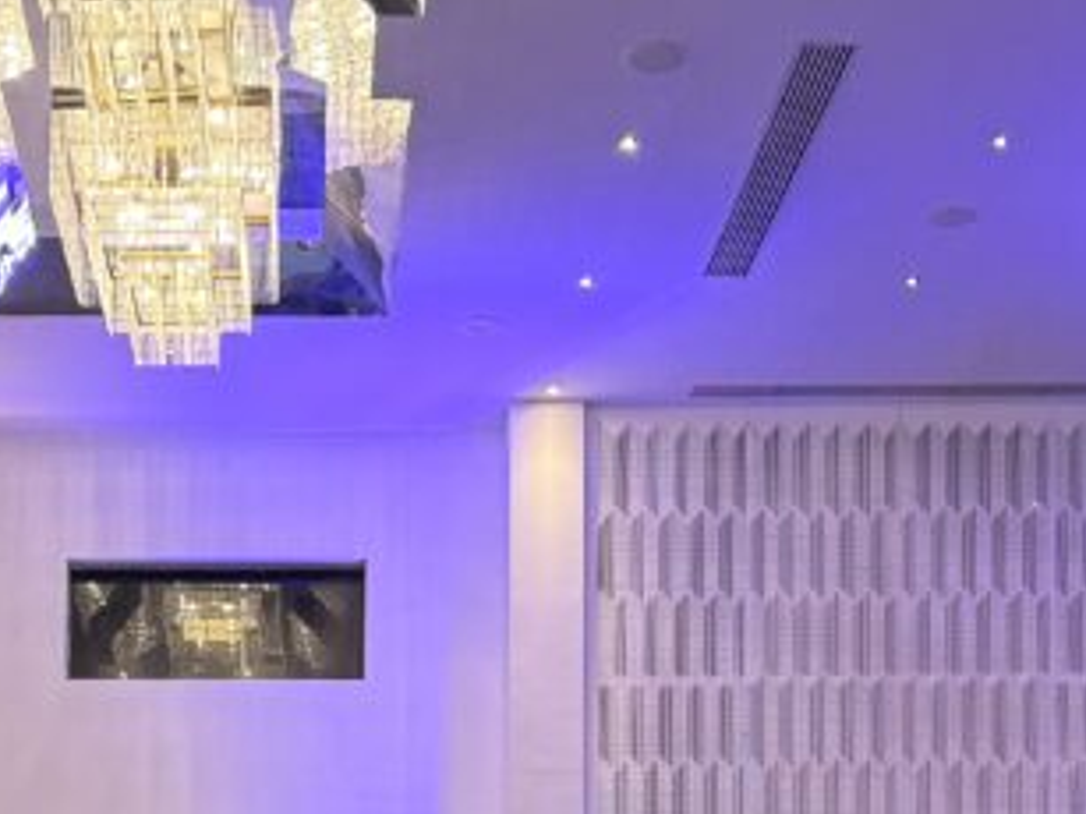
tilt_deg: +2.5
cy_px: 1072
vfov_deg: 17.3
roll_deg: -0.9
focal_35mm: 80
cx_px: 269
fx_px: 2509
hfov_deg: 24.2
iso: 320
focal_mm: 6.76
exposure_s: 1/60
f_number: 1.78
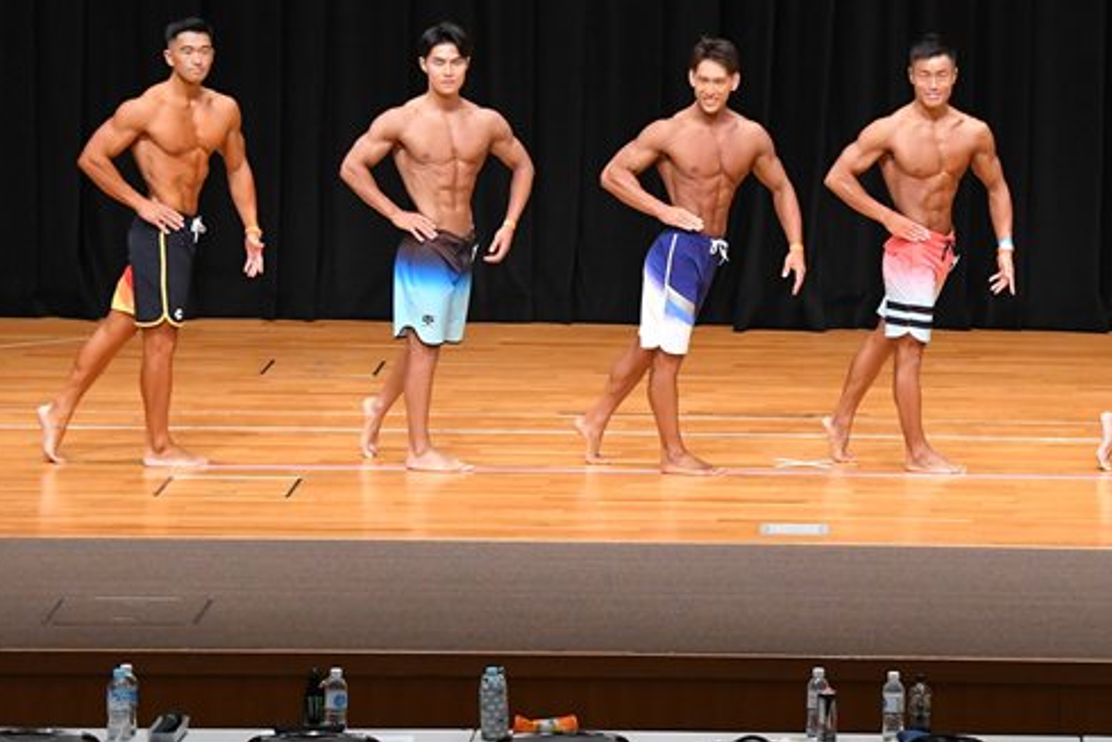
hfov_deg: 11.1
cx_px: 829
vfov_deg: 7.4
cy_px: 161
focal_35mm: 185
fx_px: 5716
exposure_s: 1/400
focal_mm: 78
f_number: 5.6
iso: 4000
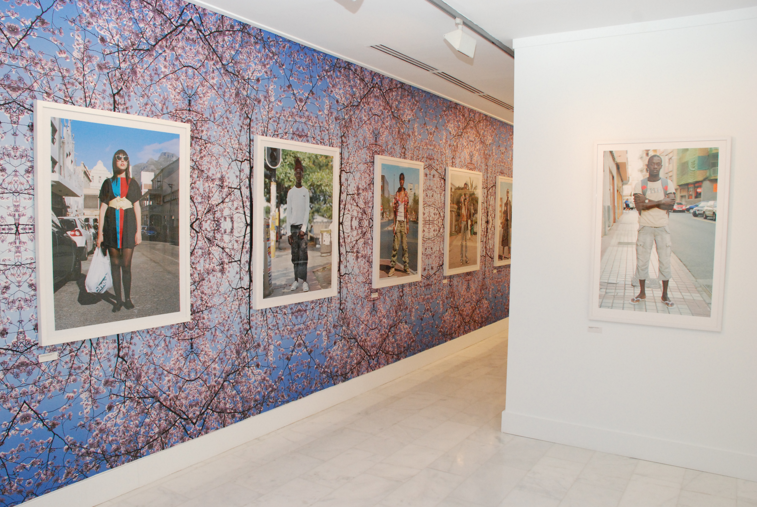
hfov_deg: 67.3
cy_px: 254
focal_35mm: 27
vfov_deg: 48.0
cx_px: 378
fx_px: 568
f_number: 8
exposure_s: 1/80
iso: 1250
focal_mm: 18
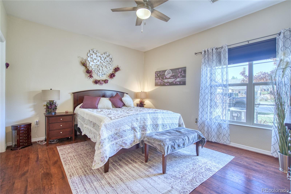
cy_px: 97
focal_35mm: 16
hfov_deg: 96.7
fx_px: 129
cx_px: 146
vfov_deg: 73.8
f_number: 4
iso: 500
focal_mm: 16
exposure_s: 1/30
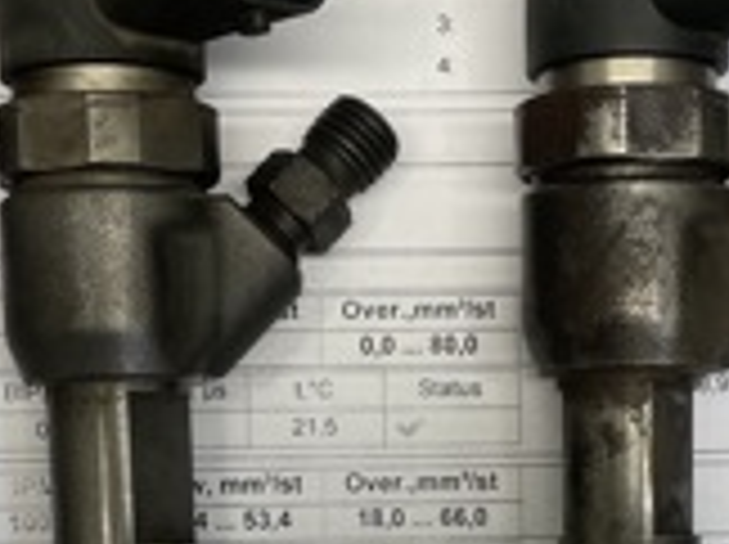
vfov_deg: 13.9
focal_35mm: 103
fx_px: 2166
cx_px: 441
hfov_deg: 19.1
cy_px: 654
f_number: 1.6
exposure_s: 1/106
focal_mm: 4.2
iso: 32
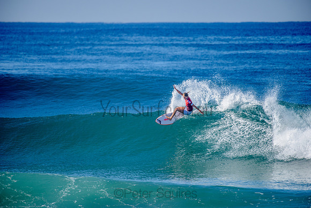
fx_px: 4320
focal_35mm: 500
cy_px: 104
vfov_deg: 2.8
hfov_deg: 4.1
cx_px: 156
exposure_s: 1/1600
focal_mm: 500
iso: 200
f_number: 5.6
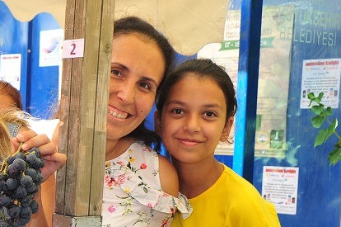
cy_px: 219
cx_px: -62
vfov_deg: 14.5
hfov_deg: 20.6
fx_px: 880
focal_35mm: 93
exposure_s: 1/200
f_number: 7.1
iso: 640
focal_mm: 35
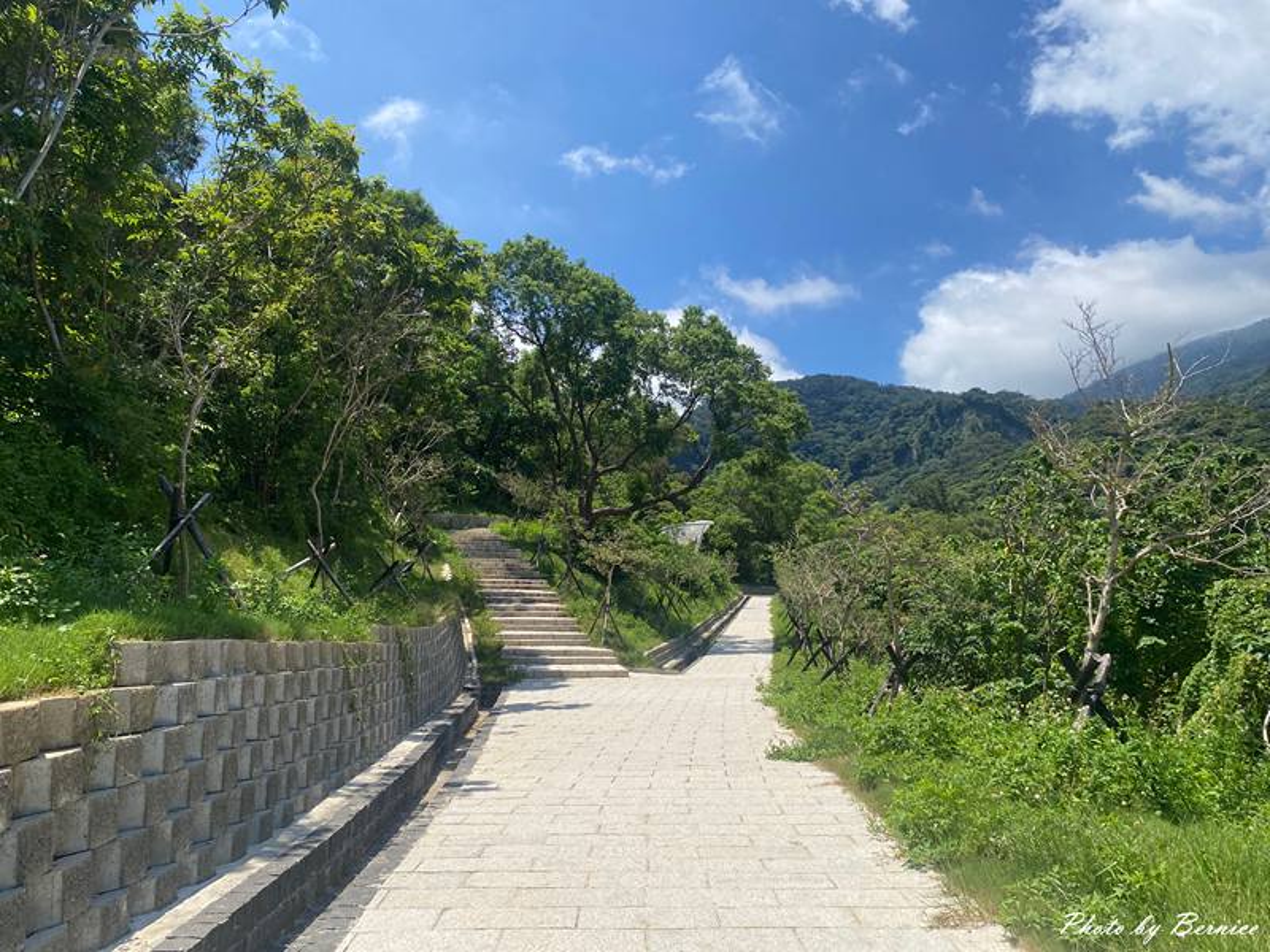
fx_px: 954
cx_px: 635
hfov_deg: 67.3
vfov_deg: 53.1
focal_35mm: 26
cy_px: 476
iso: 32
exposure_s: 1/3205
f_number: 1.8
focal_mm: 4.25
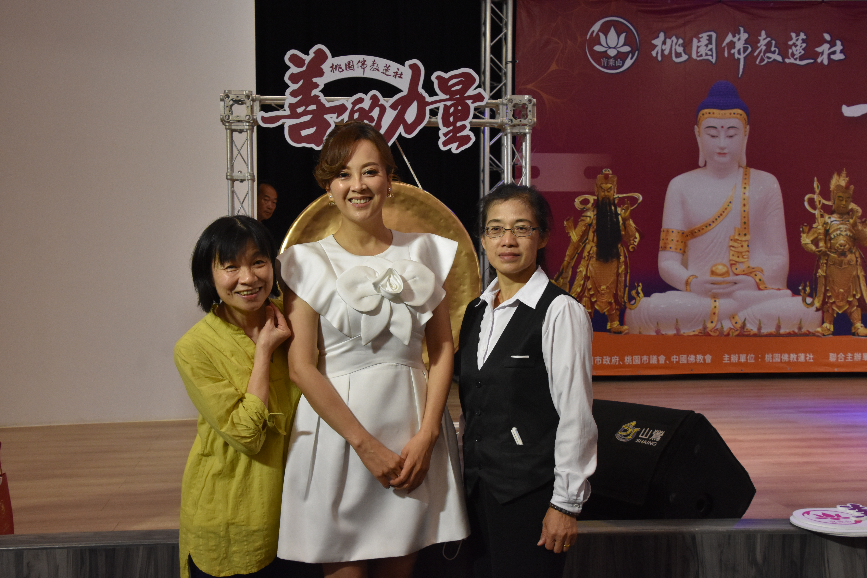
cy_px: 289
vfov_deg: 31.9
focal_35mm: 42
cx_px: 434
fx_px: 1011
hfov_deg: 46.4
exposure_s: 1/200
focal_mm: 28
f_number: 7.1
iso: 1600
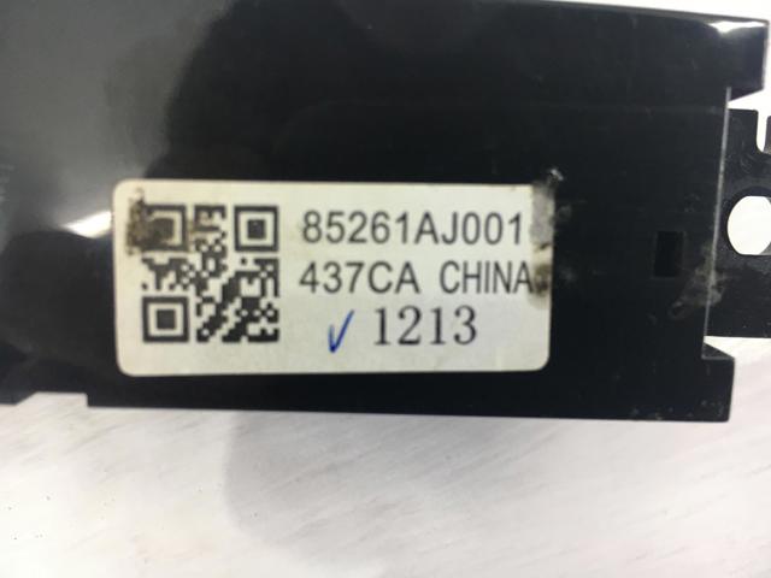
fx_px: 646
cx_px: 386
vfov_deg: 48.2
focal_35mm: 29
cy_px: 289
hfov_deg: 61.7
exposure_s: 1/33
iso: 50
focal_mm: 4.15
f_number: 2.2
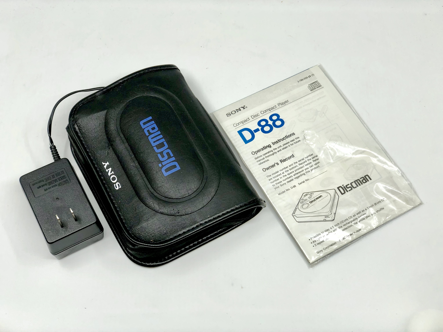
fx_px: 665
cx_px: 222
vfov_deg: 28.0
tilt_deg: -63.5
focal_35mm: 52
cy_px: 166
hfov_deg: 36.8
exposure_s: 1/193
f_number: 2.4
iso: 16
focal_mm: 6
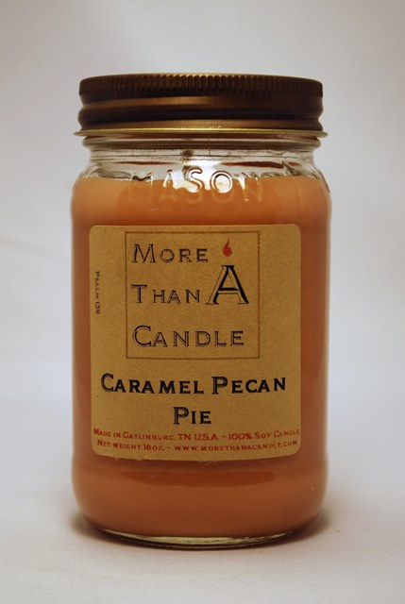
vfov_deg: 24.6
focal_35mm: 82
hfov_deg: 16.6
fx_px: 1387
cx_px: 202
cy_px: 302
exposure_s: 1/125
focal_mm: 55
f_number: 5.6
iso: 200
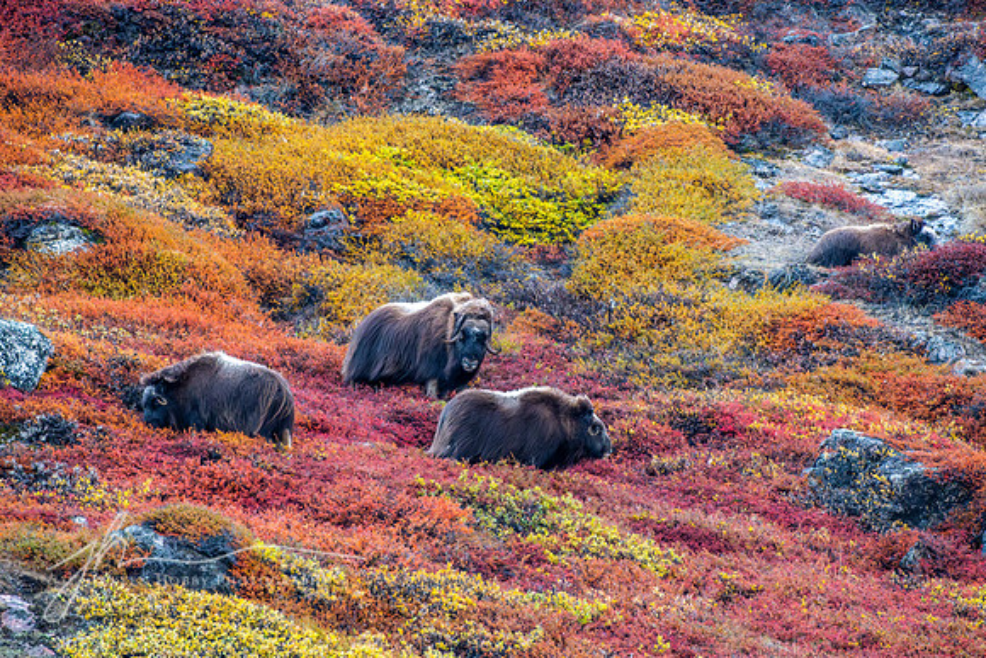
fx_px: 15067
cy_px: 329
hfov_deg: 3.7
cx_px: 493
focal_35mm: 550
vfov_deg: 2.5
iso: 20000
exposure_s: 1/160
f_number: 9
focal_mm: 550
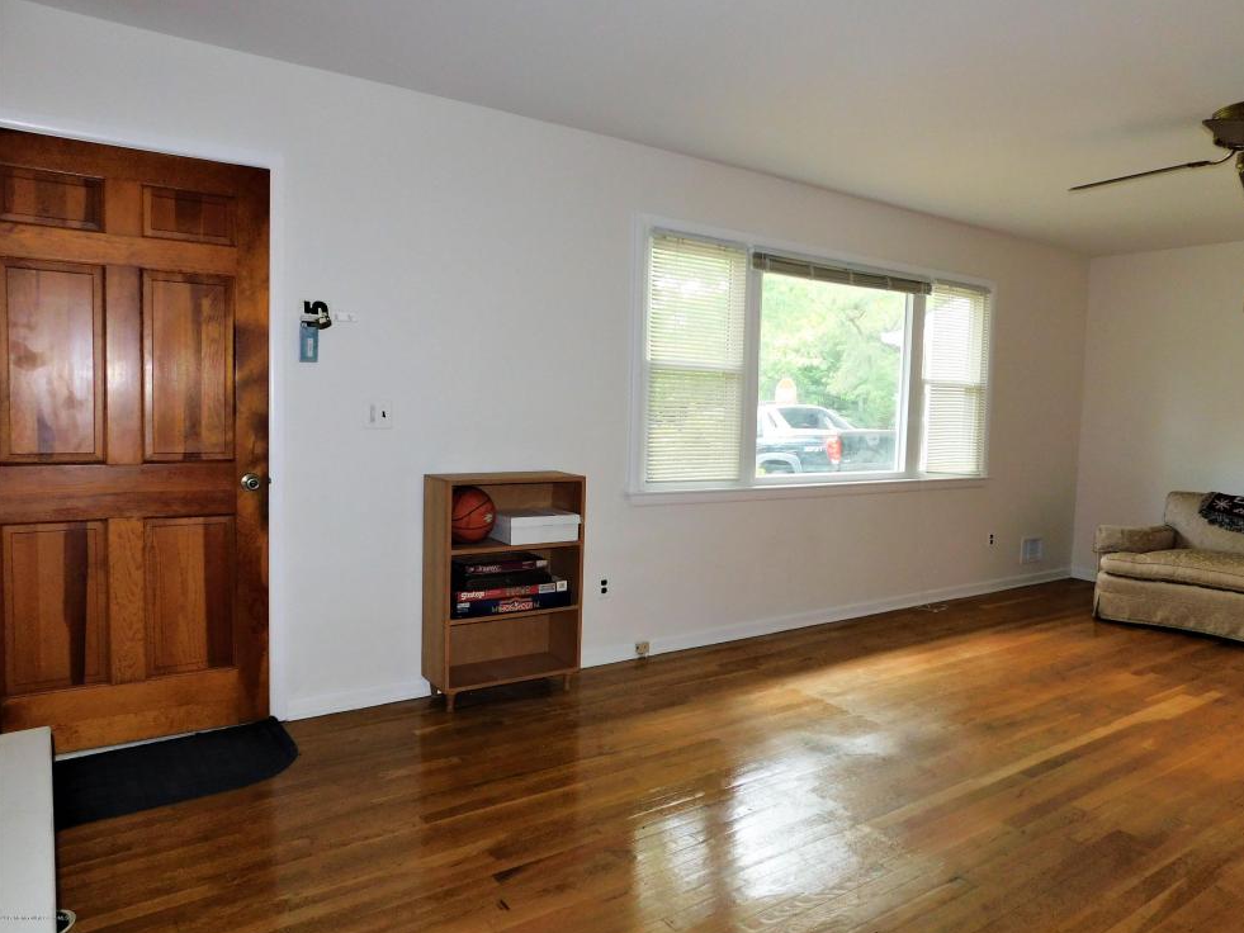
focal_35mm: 24
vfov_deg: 56.8
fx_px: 863
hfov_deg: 71.6
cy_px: 461
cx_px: 644
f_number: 3
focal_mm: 4
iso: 200
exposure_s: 1/30
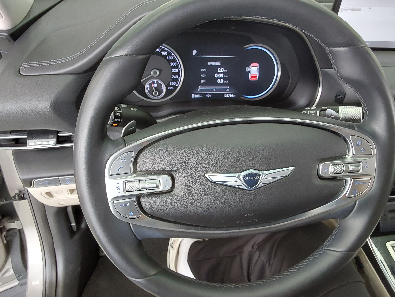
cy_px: 148
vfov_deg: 49.7
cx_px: 198
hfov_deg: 63.4
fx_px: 320
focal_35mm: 28
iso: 320
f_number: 1.9
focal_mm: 2.91
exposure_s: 1/60
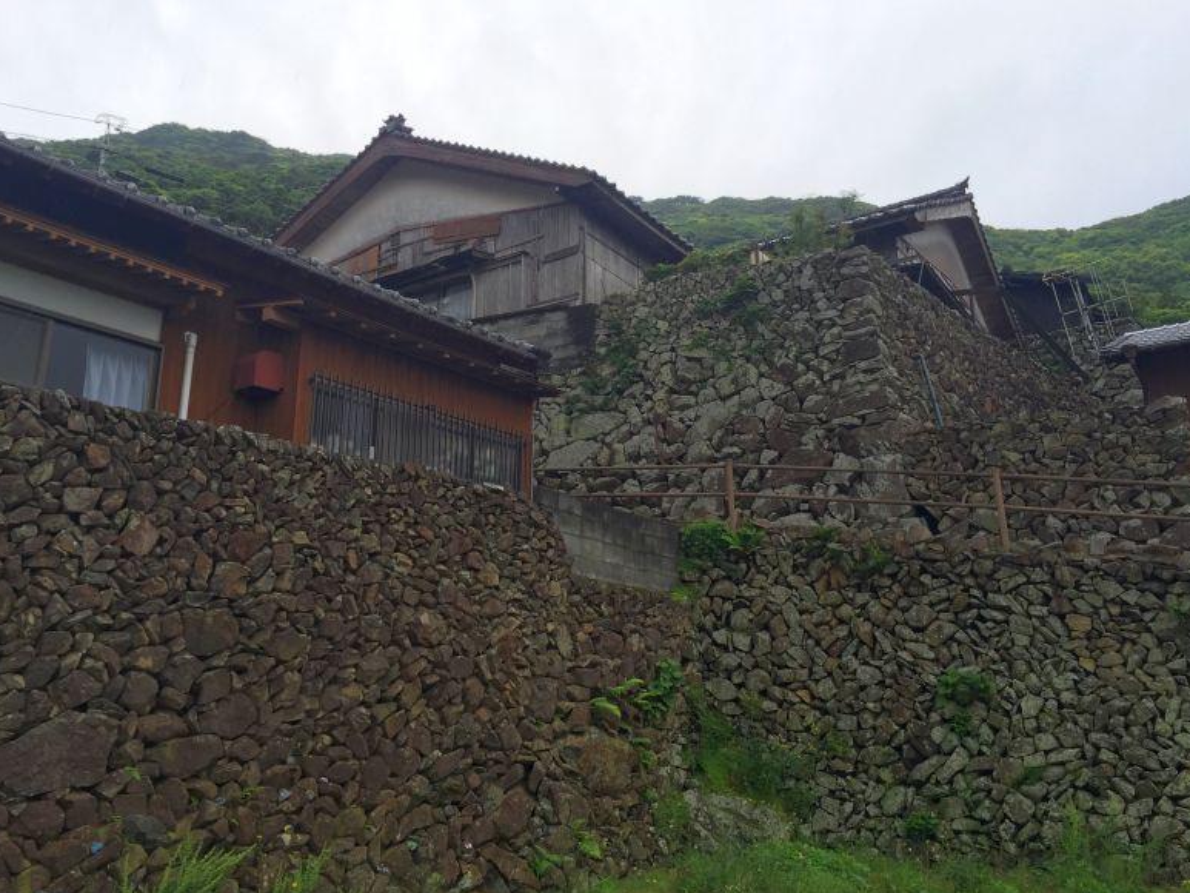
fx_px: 1031
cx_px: 610
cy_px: 448
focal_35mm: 30
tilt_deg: +14.6
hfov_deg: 59.9
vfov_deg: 46.8
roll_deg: -1.7
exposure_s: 1/159
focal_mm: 4.2
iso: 32
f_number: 2.2
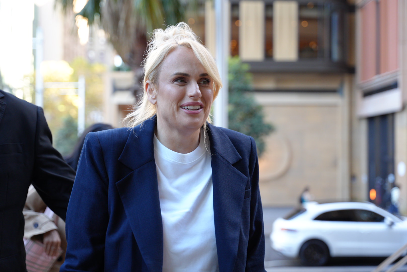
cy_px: 136
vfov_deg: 25.9
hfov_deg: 38.0
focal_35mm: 52
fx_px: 592
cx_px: 204
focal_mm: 52.3
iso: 1600
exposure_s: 1/400
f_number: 2.8
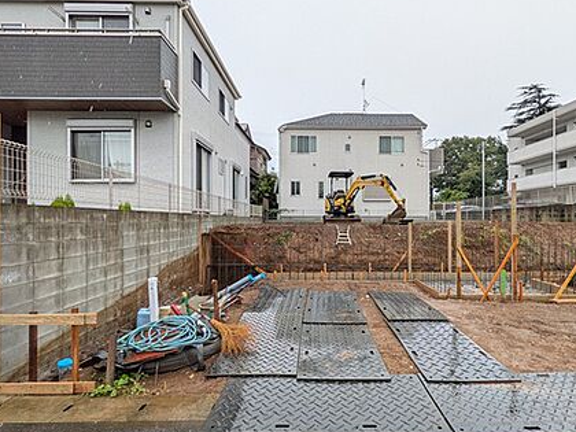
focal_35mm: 20
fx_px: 333
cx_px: 315
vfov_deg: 66.0
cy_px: 222
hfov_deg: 81.5
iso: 51
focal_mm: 1.83
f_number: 2.2
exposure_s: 1/891
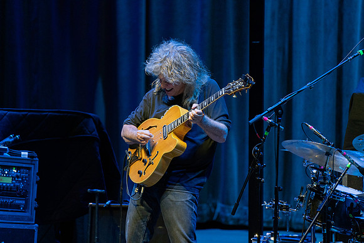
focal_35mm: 394
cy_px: 122
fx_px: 3985
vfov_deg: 3.5
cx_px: 182
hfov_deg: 5.2
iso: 3200
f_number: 7.1
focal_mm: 394
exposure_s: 1/320
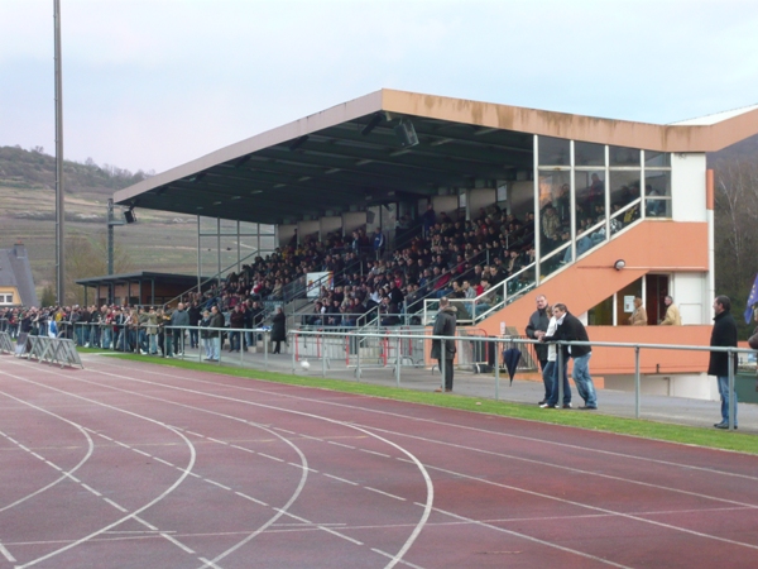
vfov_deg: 16.1
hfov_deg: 21.3
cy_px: 284
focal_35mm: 92
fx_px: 2015
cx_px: 379
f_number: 5.4
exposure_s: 1/15
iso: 200
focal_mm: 15.2
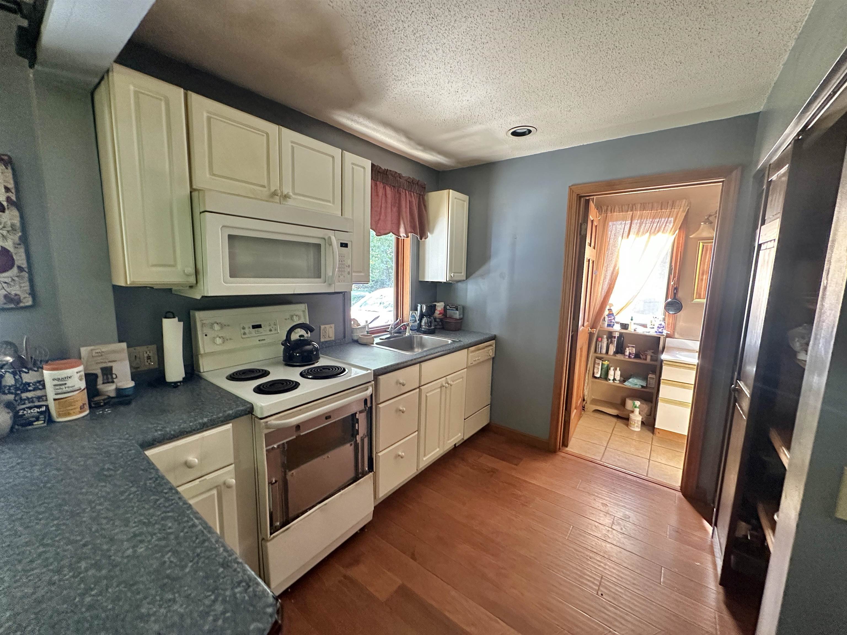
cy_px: 318
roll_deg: -1.7
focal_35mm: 14
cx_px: 424
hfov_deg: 102.1
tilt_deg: -8.9
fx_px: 343
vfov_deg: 85.7
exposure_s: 1/60
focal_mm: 2.22
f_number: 2.2
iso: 500
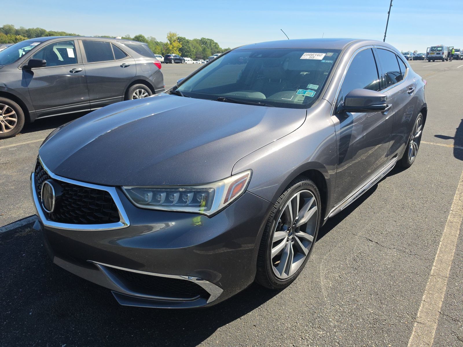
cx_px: 232
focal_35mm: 23
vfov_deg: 58.9
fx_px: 308
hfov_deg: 73.9
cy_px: 174
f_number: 1.4
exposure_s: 1/5605
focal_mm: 6.5
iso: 65
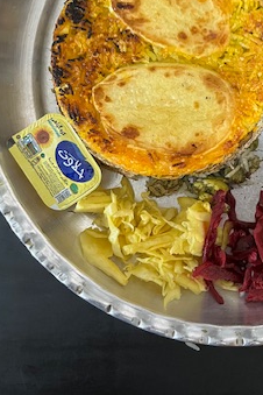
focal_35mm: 51
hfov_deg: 25.5
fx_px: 559
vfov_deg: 37.9
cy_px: 97
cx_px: 249
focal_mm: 5.1
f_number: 1.6
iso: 500
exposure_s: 1/33
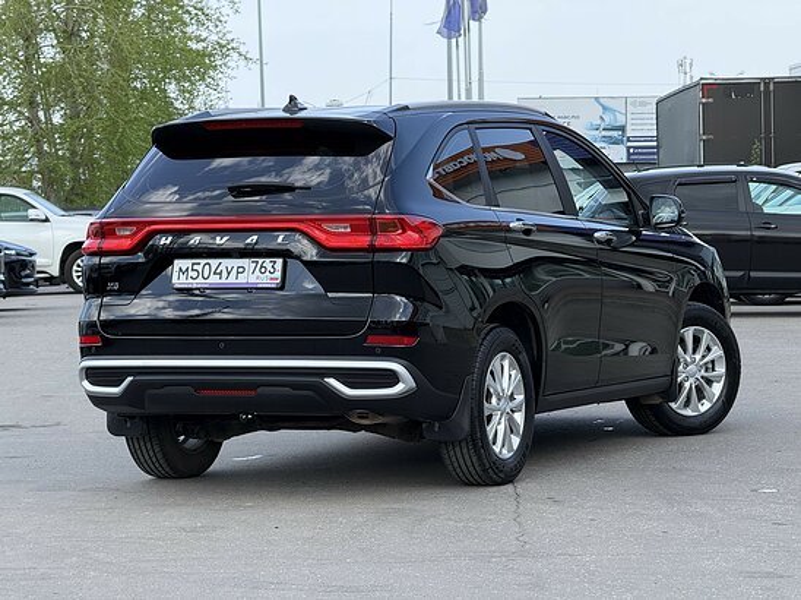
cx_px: 400
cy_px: 300
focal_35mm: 120
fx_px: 2774
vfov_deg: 12.3
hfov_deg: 16.4
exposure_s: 1/444
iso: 64
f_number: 2.8
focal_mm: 15.66
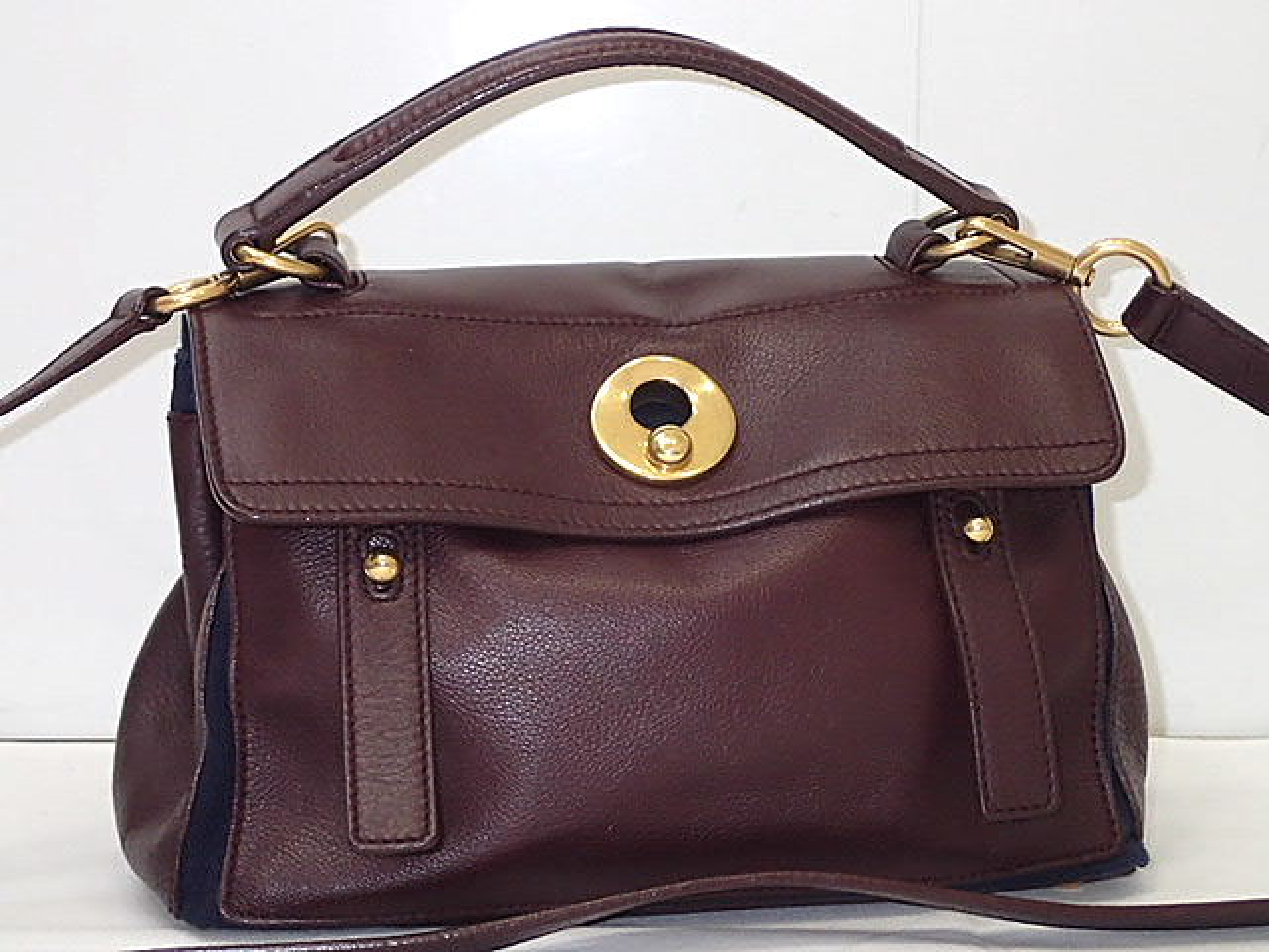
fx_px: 2933
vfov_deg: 18.4
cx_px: 634
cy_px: 476
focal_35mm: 80
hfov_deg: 24.4
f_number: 4.4
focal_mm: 14.41
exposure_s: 1/80
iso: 500
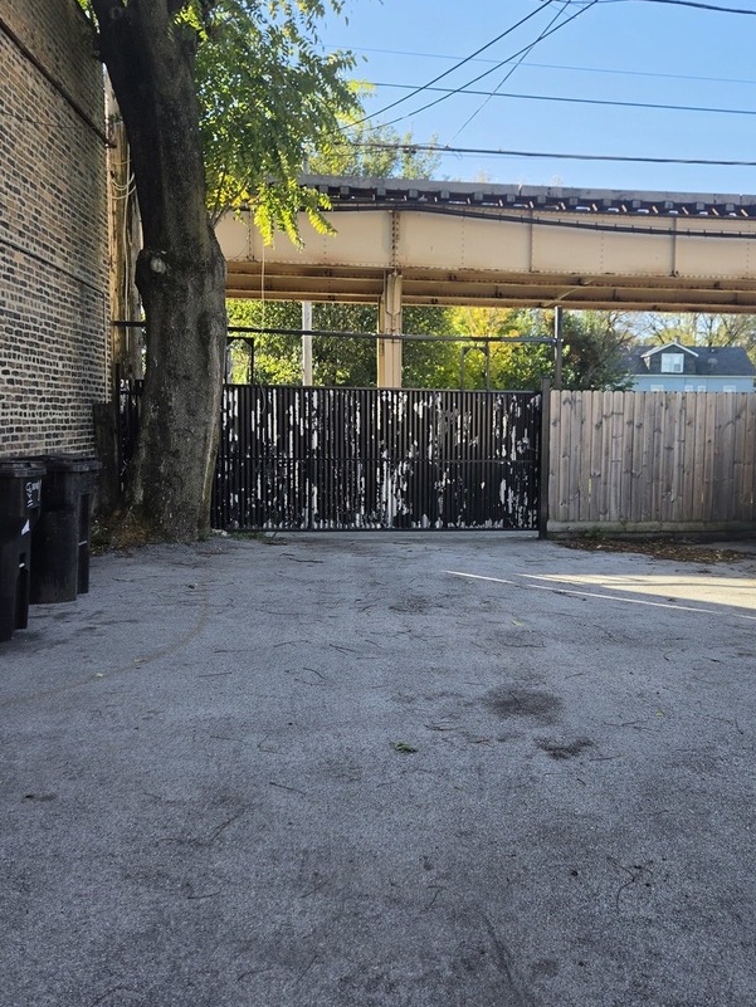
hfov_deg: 45.0
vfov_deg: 58.3
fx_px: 902
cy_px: 500
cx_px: 482
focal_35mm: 31
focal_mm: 5.4
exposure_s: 1/1814
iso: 80
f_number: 1.8
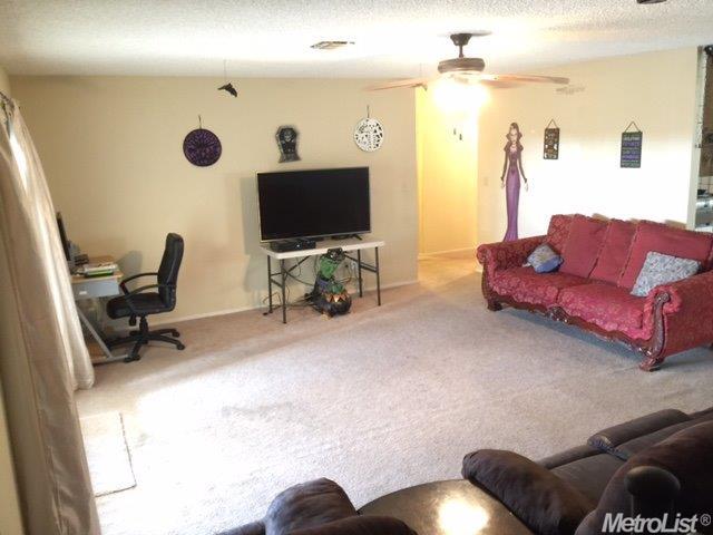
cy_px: 268
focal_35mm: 29
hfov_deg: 61.7
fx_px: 597
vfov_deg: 48.2
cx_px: 356
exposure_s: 1/4
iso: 100
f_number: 2.2
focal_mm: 4.15
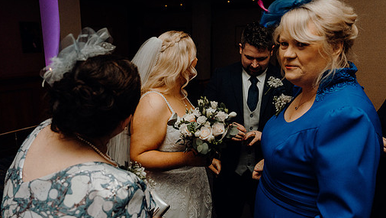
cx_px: 193
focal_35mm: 30
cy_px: 110
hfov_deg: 64.3
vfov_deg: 39.0
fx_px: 307
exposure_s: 1/160
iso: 2500
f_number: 3.5
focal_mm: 25
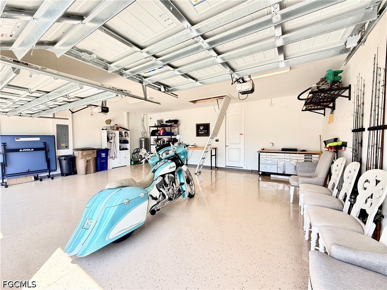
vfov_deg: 85.7
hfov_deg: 102.1
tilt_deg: -2.6
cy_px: 145
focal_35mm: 14
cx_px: 194
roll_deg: +0.0
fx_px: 157
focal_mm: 2.22
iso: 64
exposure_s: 1/145
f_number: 2.2
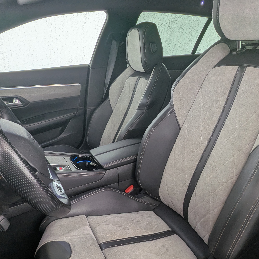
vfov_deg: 59.7
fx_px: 220
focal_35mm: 26
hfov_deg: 60.9
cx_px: 136
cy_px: 169
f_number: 2.2
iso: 49
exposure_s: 1/68.1
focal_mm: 2.35
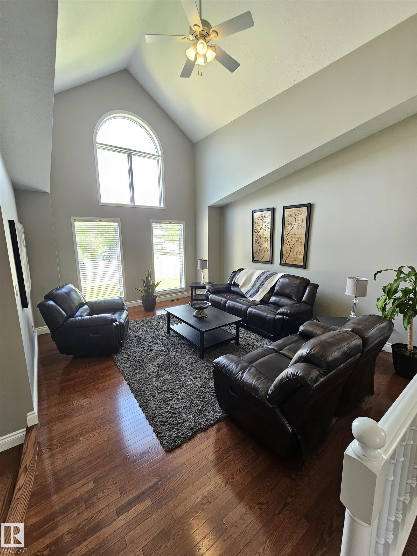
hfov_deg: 89.9
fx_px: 209
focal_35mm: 13
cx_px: 208
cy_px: 278
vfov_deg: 106.2
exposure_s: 1/60
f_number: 2.2
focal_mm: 2.2
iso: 200
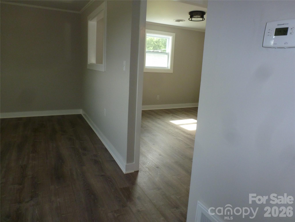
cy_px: 111
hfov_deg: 71.6
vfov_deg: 56.8
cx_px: 148
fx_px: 205
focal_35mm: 24
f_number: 3.3
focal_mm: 4.3
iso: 250
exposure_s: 1/60
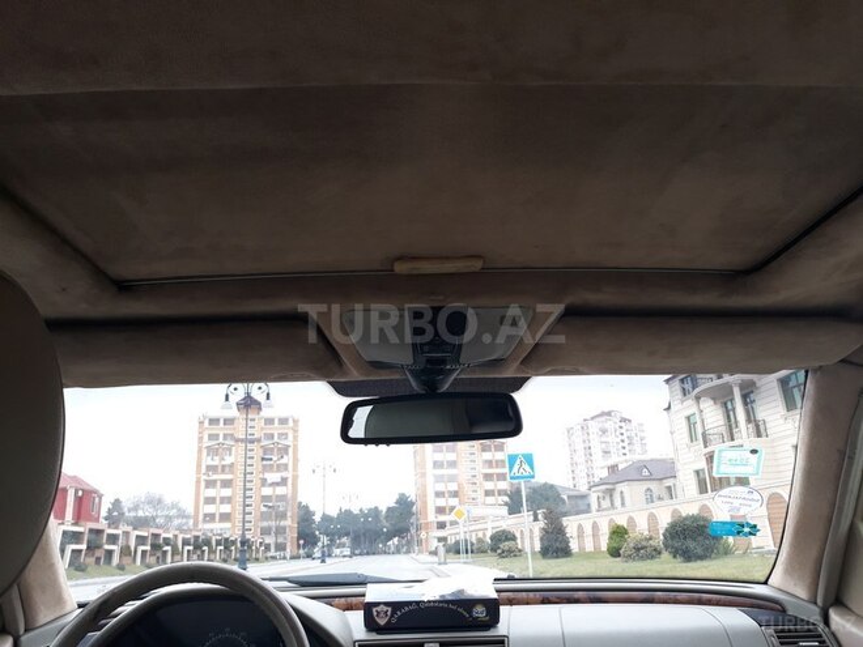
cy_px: 324
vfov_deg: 51.4
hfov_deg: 65.3
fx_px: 673
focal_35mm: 27
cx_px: 432
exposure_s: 1/107
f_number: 1.7
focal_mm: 3.71
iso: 40
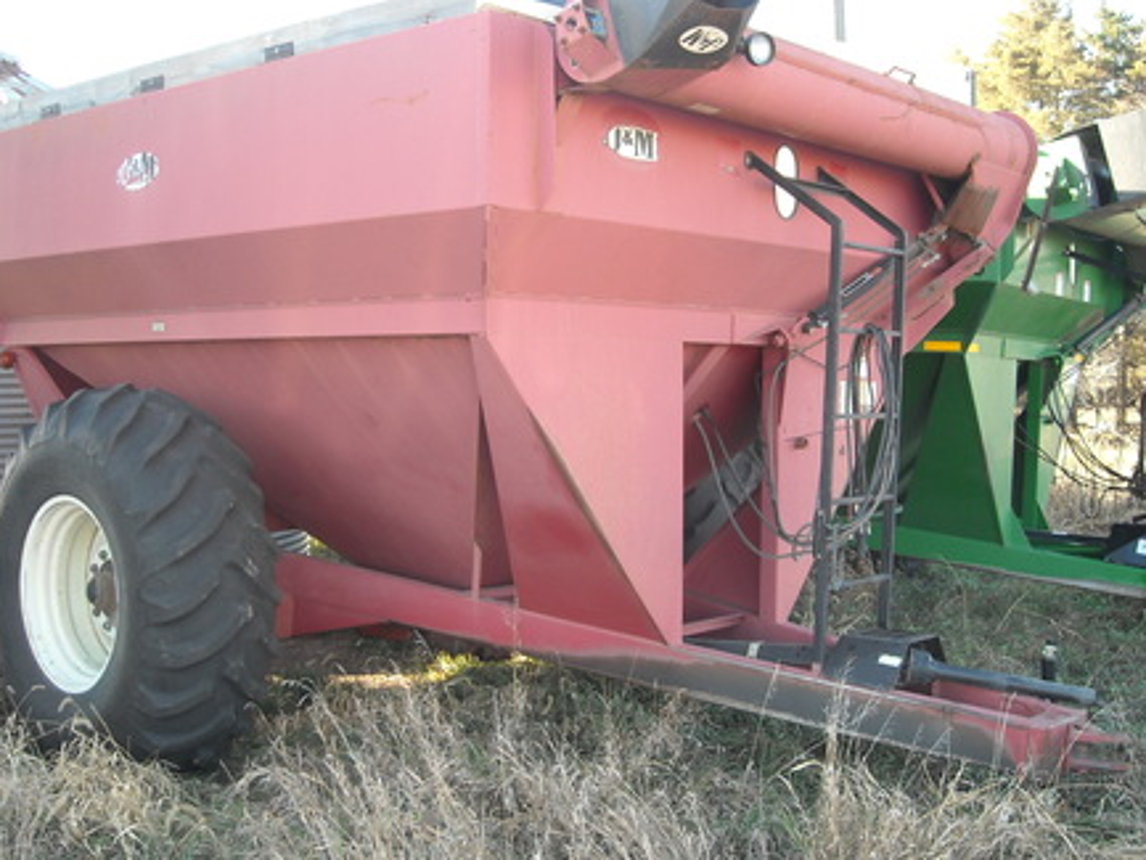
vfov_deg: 32.9
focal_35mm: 44
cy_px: 405
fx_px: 1457
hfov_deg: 42.8
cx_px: 498
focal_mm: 5.7
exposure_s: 1/71
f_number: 2.8
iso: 64
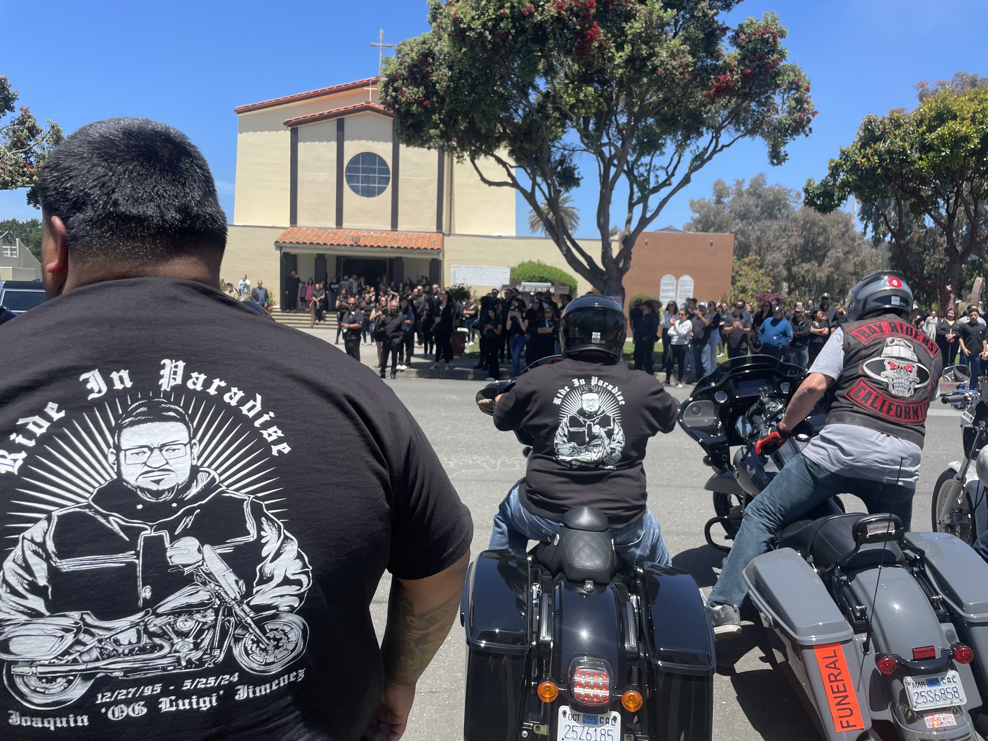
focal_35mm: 26
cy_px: 370
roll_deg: -1.5
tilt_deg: -6.9
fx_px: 742
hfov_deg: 67.3
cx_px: 494
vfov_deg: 53.1
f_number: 1.6
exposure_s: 1/2020
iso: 32
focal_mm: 4.2
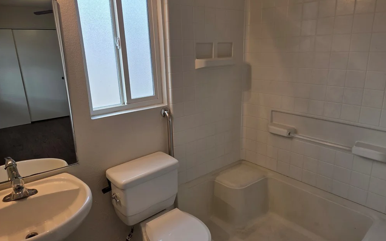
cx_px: 193
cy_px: 117
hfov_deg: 72.6
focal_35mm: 25
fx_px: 263
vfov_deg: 49.3
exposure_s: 1/120
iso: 64
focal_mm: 5.4
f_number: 1.8
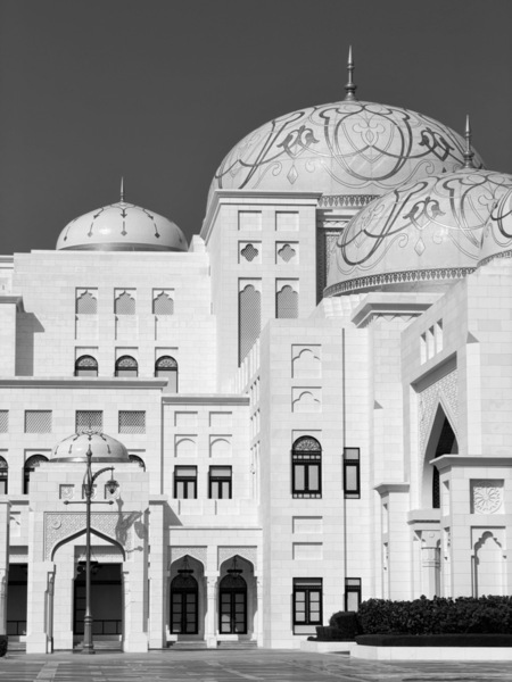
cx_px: 256
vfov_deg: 19.6
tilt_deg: +6.6
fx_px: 1972
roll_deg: +0.4
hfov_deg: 14.8
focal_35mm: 100
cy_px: 341
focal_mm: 16.89
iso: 20
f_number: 2.8
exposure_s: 1/1961
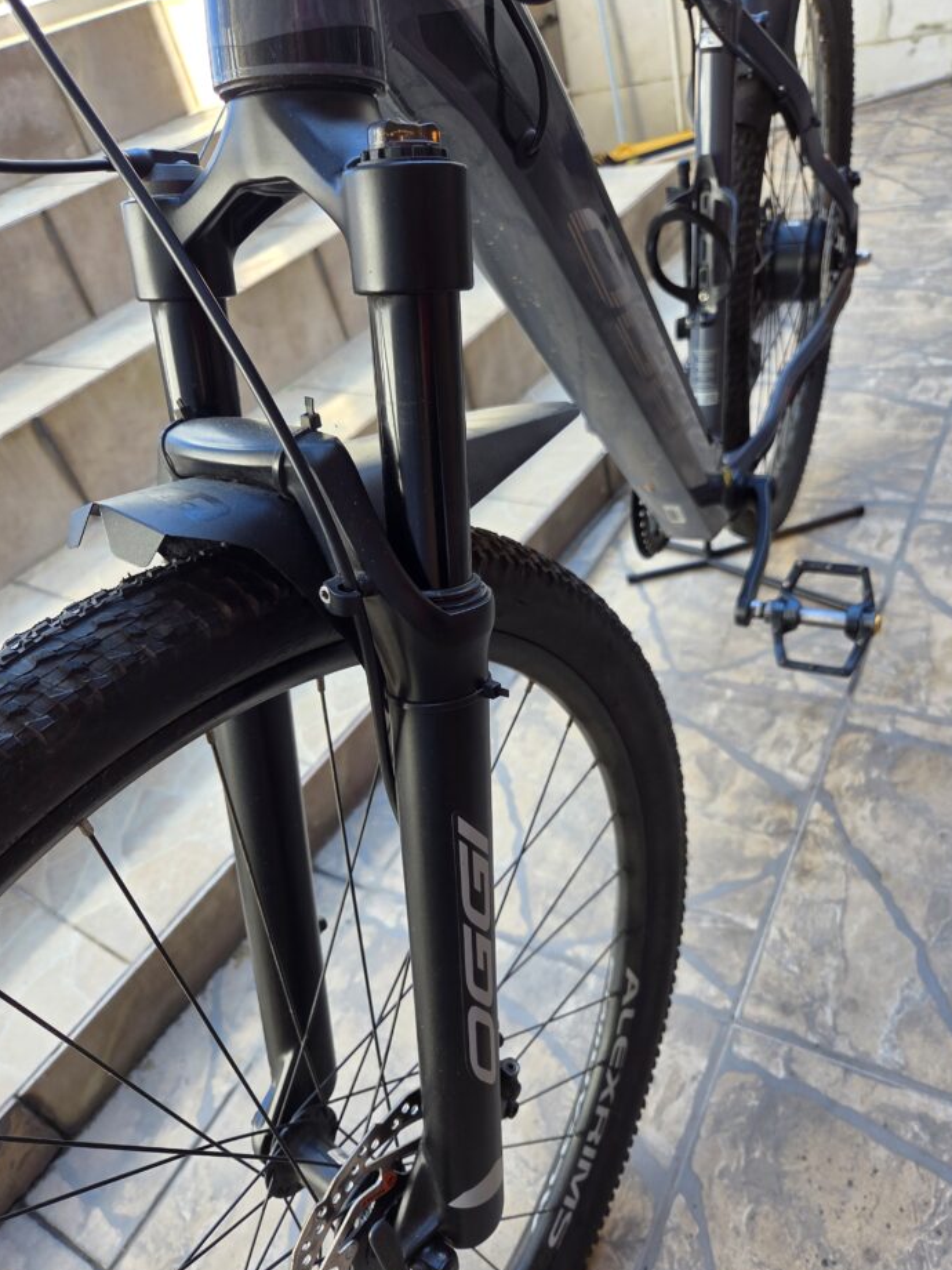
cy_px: 650
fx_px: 880
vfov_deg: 71.6
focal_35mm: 24
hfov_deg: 56.8
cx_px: 466
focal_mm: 5.4
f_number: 1.8
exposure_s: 1/180
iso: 64
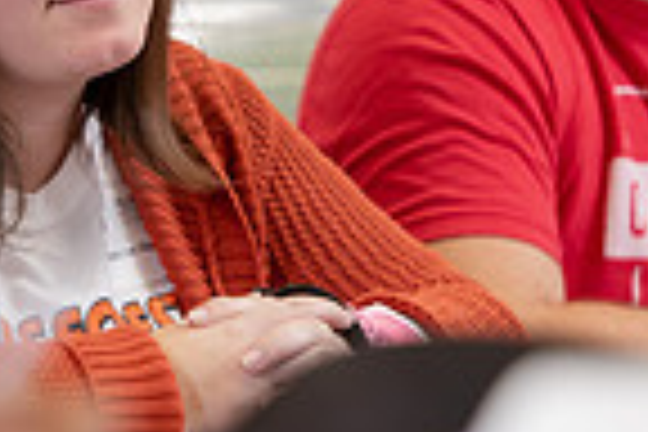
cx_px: 216
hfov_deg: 3.4
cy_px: 20
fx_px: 10853
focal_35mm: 603
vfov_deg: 2.3
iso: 640
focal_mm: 150
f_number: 3.2
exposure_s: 1/200
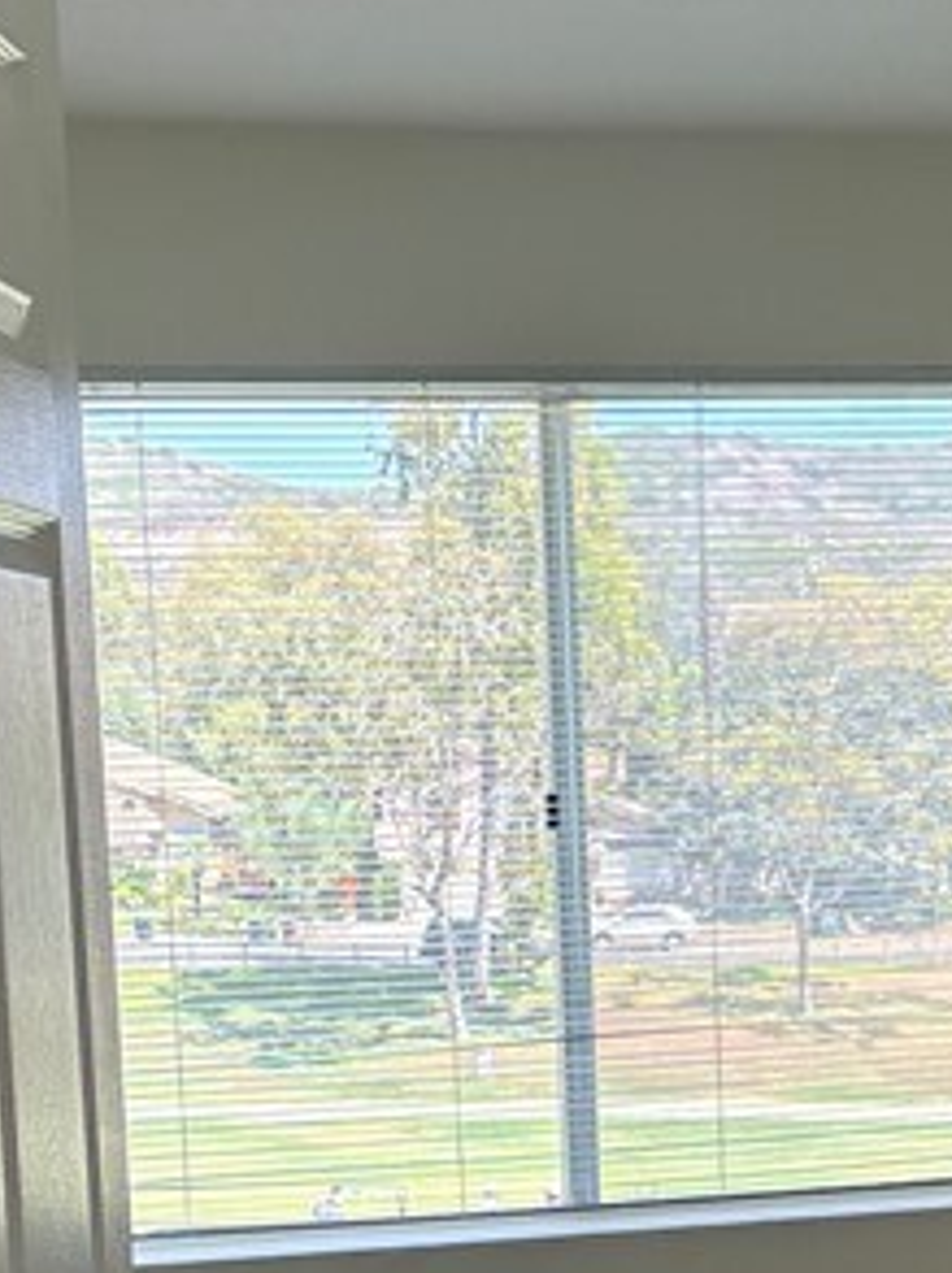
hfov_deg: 16.1
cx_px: 704
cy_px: 1225
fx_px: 3344
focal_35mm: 91
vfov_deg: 21.0
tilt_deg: -9.2
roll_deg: +1.4
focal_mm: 5.96
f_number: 1.6
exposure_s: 1/243
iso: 80
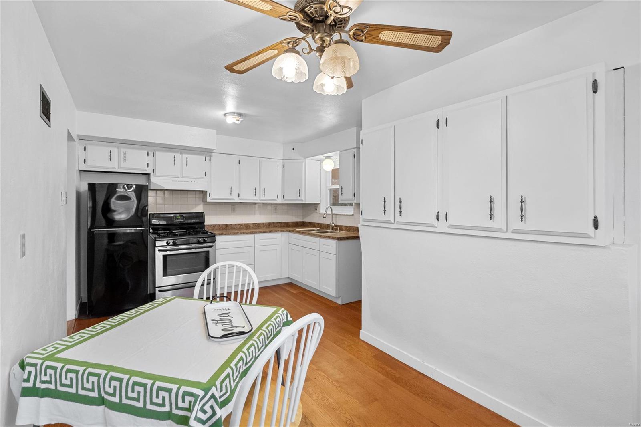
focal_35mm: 16
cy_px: 214
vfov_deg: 73.7
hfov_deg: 96.7
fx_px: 285
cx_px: 320
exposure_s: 1/10
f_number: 6.3
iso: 400
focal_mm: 8
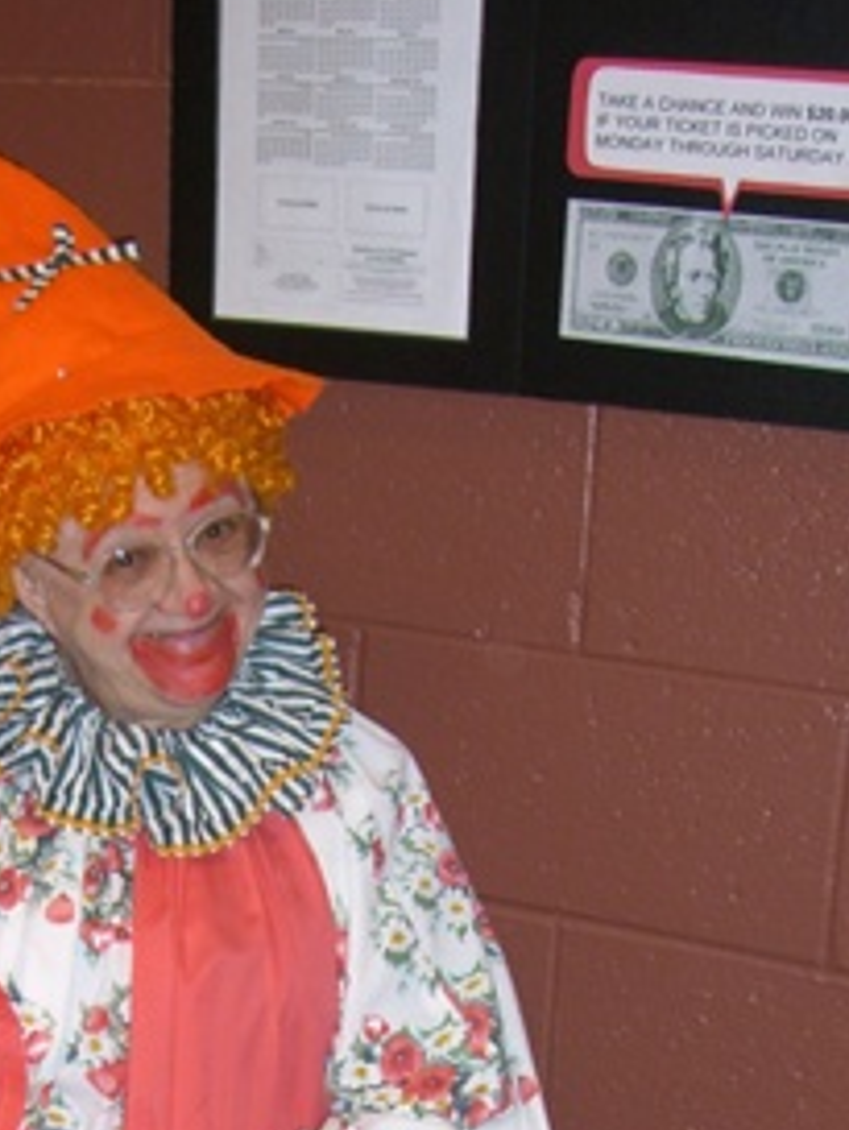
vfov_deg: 20.8
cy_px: 1291
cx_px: 58
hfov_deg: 16.4
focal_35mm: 89
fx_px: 2908
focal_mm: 6.2
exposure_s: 1/60
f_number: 2.7
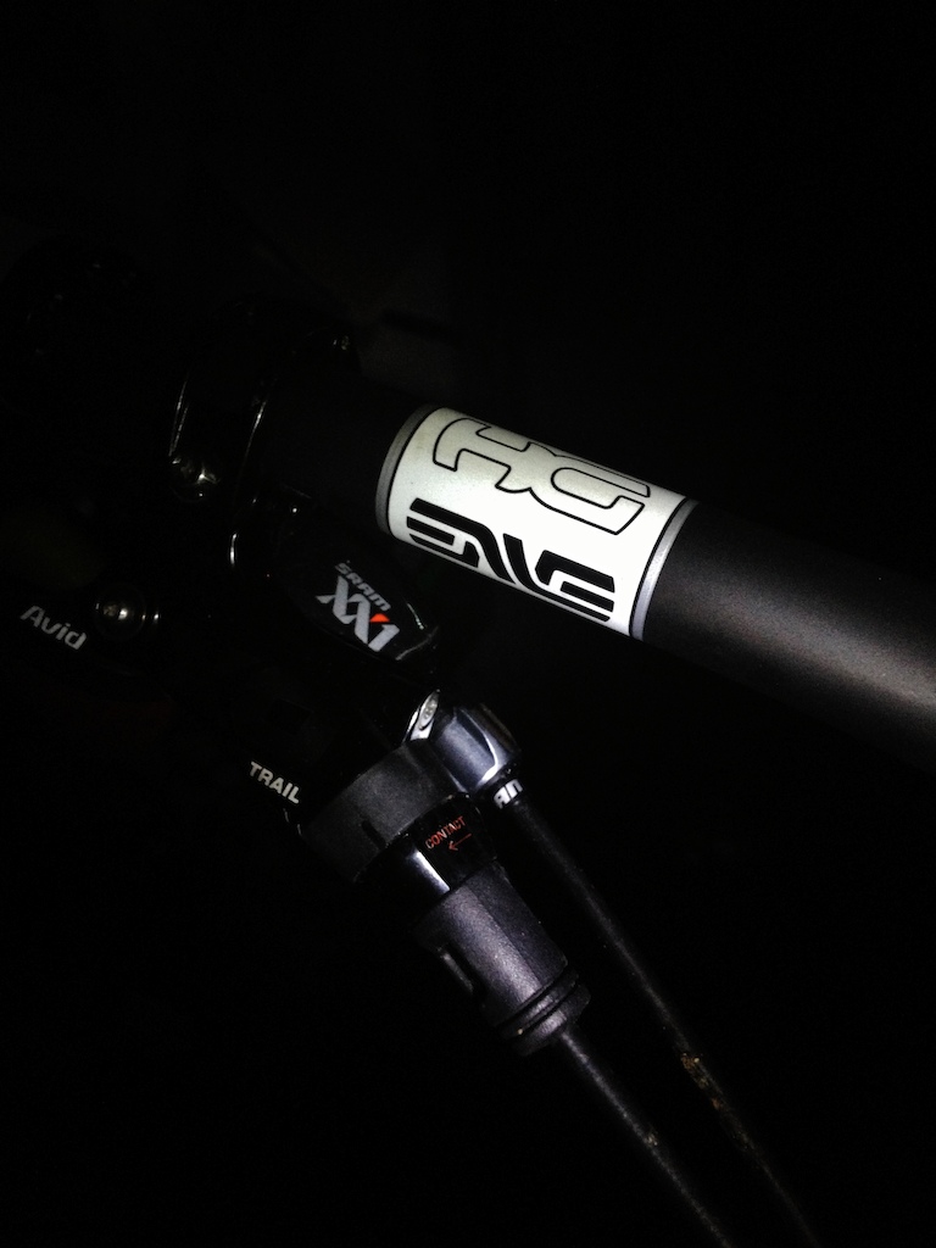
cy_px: 624
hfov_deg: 40.7
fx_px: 1262
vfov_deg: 52.6
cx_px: 468
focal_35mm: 35
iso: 200
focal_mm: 4.28
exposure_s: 1/20
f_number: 2.4
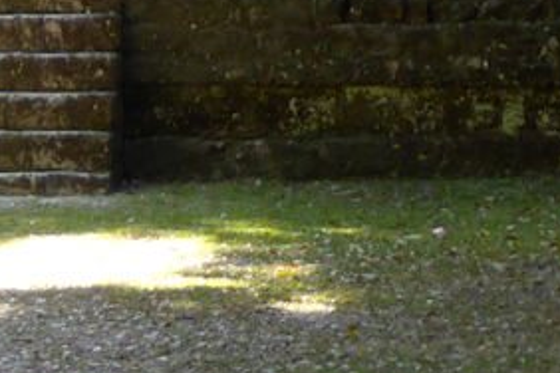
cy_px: -486
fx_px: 3438
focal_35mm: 221
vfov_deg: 6.0
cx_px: -447
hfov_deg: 8.9
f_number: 4.1
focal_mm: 9
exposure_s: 1/80
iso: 100
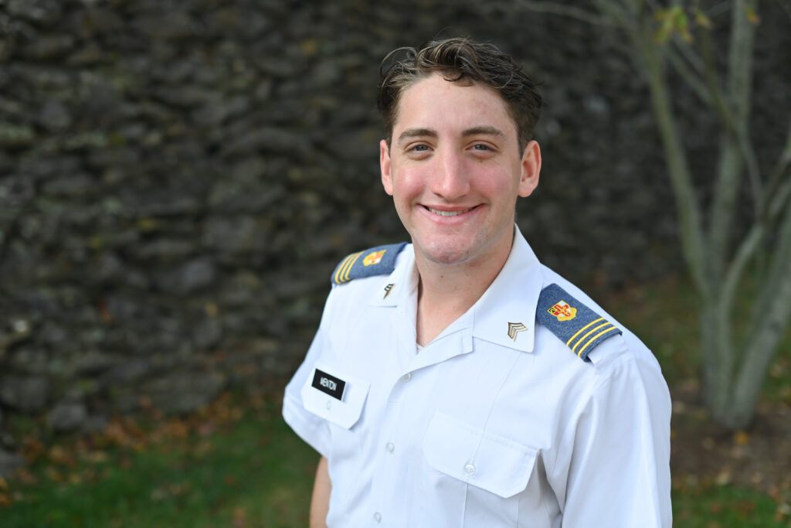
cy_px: 264
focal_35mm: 50
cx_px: 396
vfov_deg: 27.0
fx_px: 1099
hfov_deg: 39.6
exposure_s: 1/2000
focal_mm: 50
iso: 200
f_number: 2.8
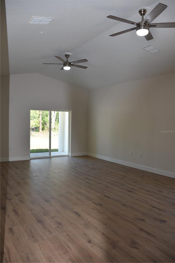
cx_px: 88
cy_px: 132
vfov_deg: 67.4
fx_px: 197
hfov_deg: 47.9
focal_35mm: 27
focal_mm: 18
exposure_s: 1/125
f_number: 3.5
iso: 280
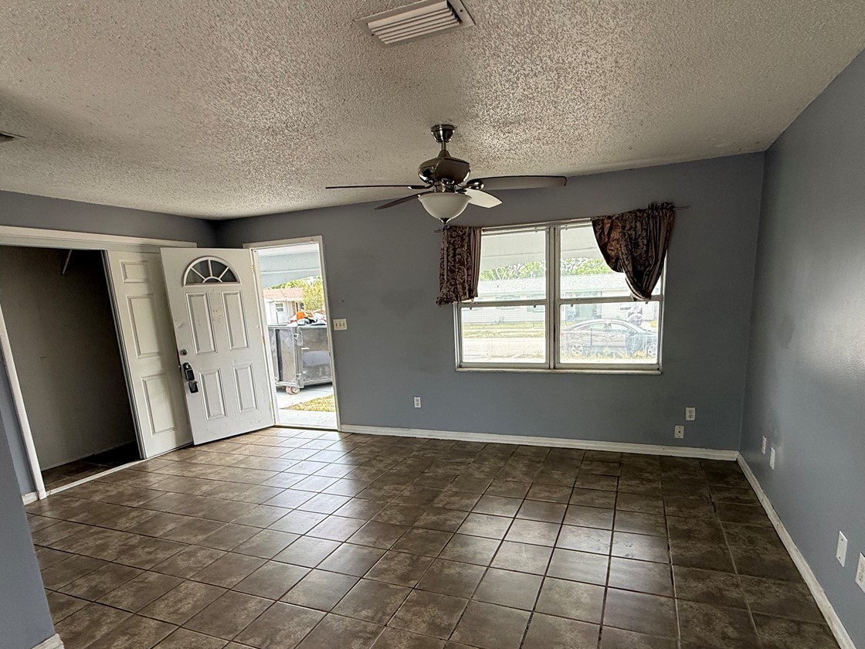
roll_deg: +2.1
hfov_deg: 81.7
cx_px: 444
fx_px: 500
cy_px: 400
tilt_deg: -12.7
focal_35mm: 20
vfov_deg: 65.1
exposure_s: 1/196
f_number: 2.2
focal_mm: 2.22
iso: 64
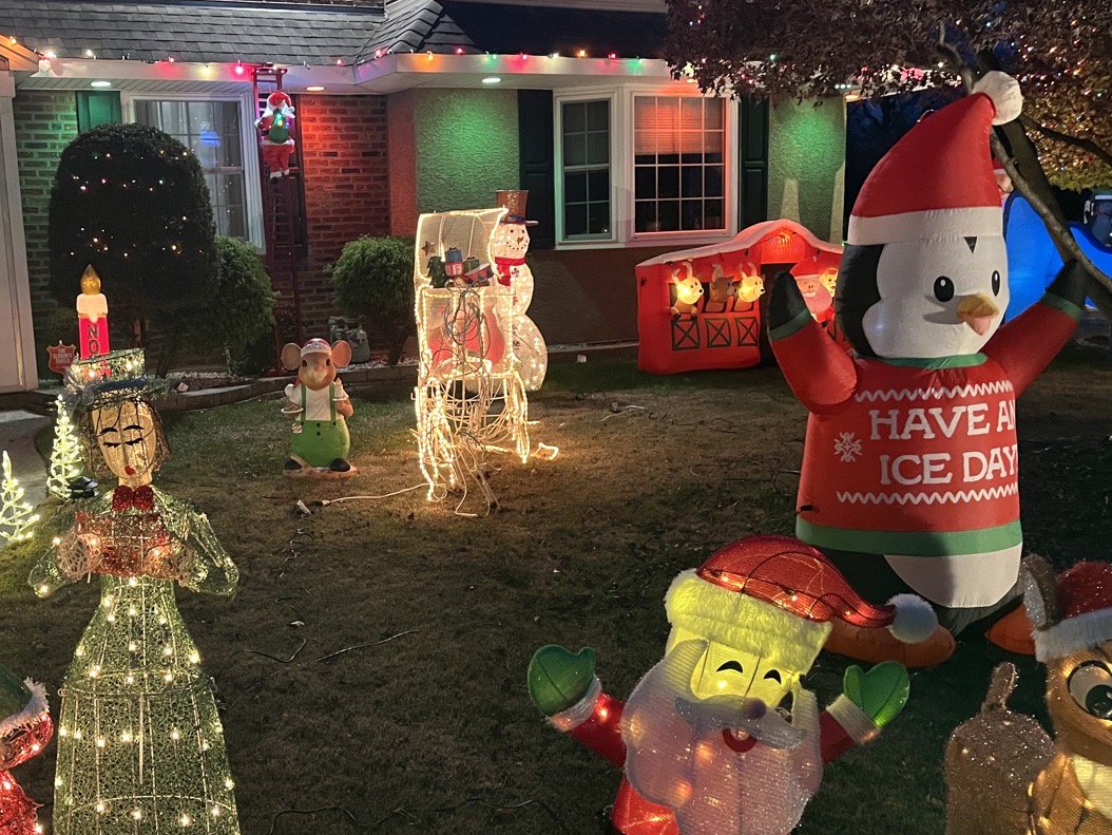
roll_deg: +3.1
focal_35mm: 37
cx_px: 352
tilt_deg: -9.6
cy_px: 434
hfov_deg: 49.1
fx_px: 1189
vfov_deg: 38.7
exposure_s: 1/40
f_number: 1.6
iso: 500
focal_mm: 5.1
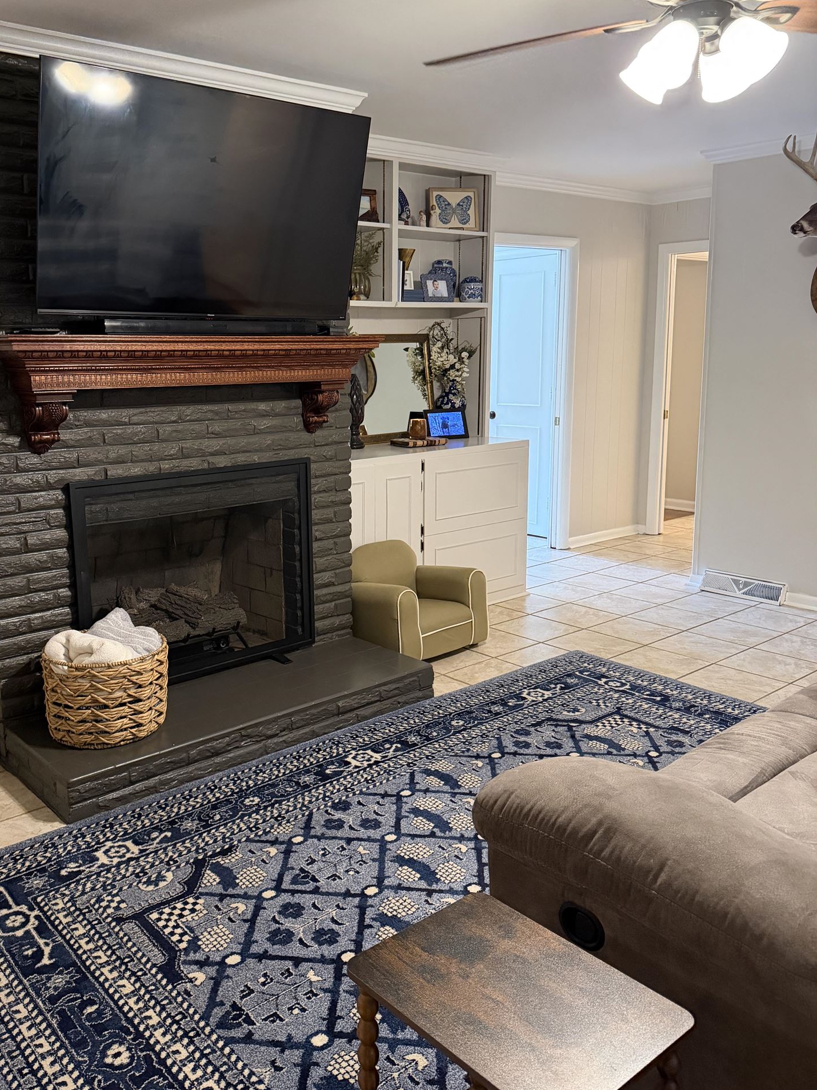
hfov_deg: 47.9
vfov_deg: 61.6
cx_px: 325
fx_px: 913
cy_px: 520
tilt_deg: -9.7
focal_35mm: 29
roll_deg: +0.6
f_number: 1.78
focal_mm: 6.76
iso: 640
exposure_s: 1/60
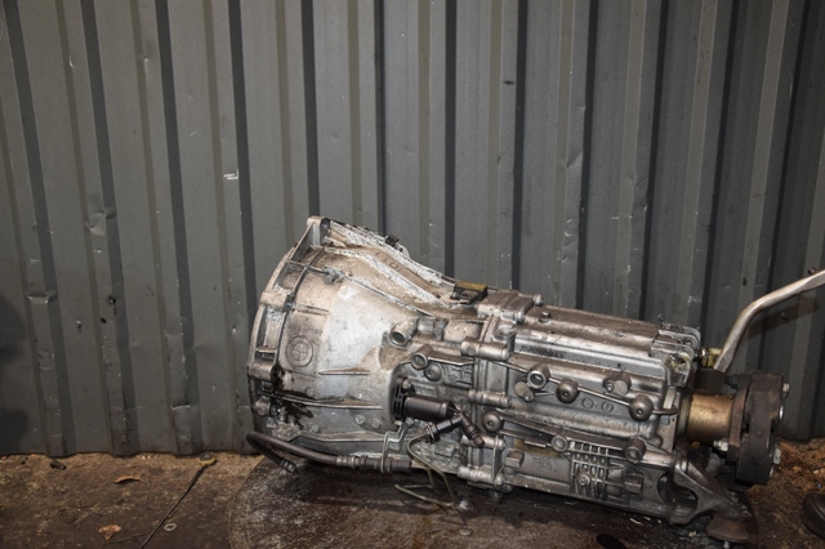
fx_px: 825
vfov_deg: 36.8
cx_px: 412
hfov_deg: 53.2
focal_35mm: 36
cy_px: 274
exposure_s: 1/60
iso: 800
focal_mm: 24
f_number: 5
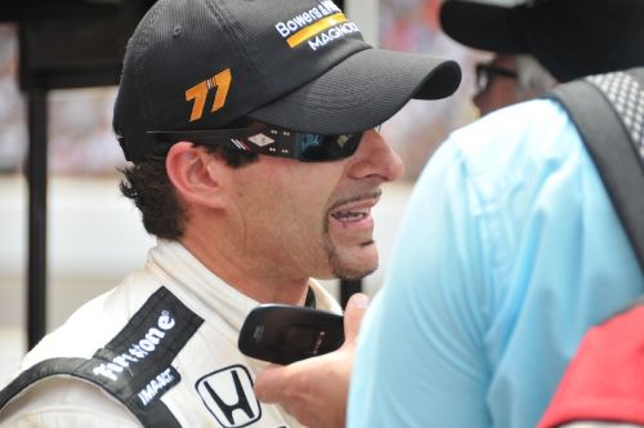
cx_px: 322
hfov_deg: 6.9
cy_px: 214
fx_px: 5360
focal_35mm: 300
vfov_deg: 4.6
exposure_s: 1/250
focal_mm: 200
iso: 200
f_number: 5.6
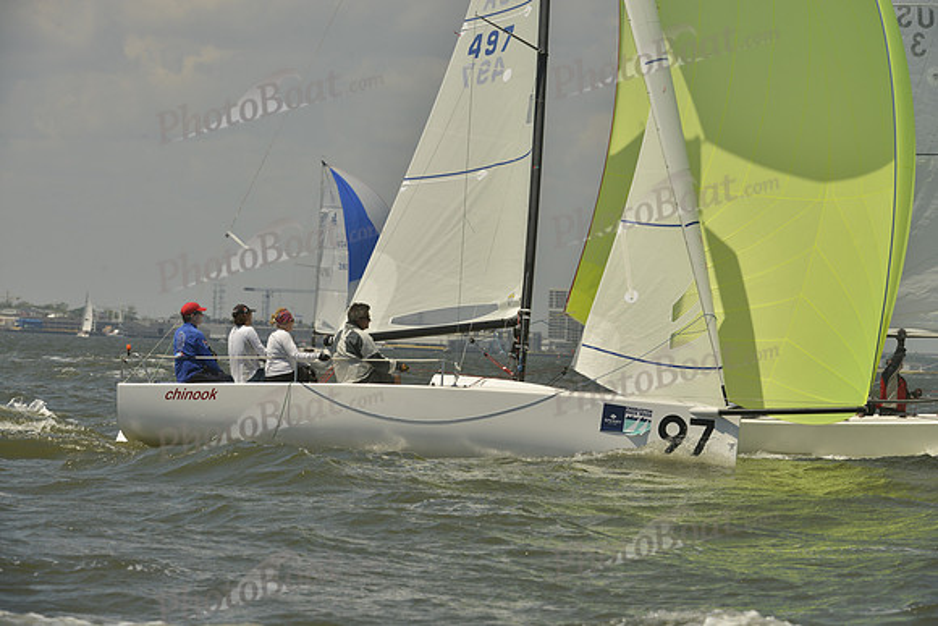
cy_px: 313
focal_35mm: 200
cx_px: 469
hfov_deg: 10.3
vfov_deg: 6.9
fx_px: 5212
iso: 280
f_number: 10
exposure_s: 1/1250
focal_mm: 200
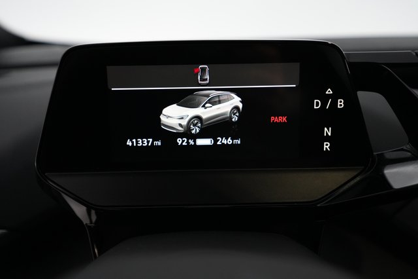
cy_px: 140
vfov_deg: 46.4
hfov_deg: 65.5
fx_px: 325
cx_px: 209
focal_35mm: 28
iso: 3200
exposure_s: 1/250
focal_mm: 28
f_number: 2.8
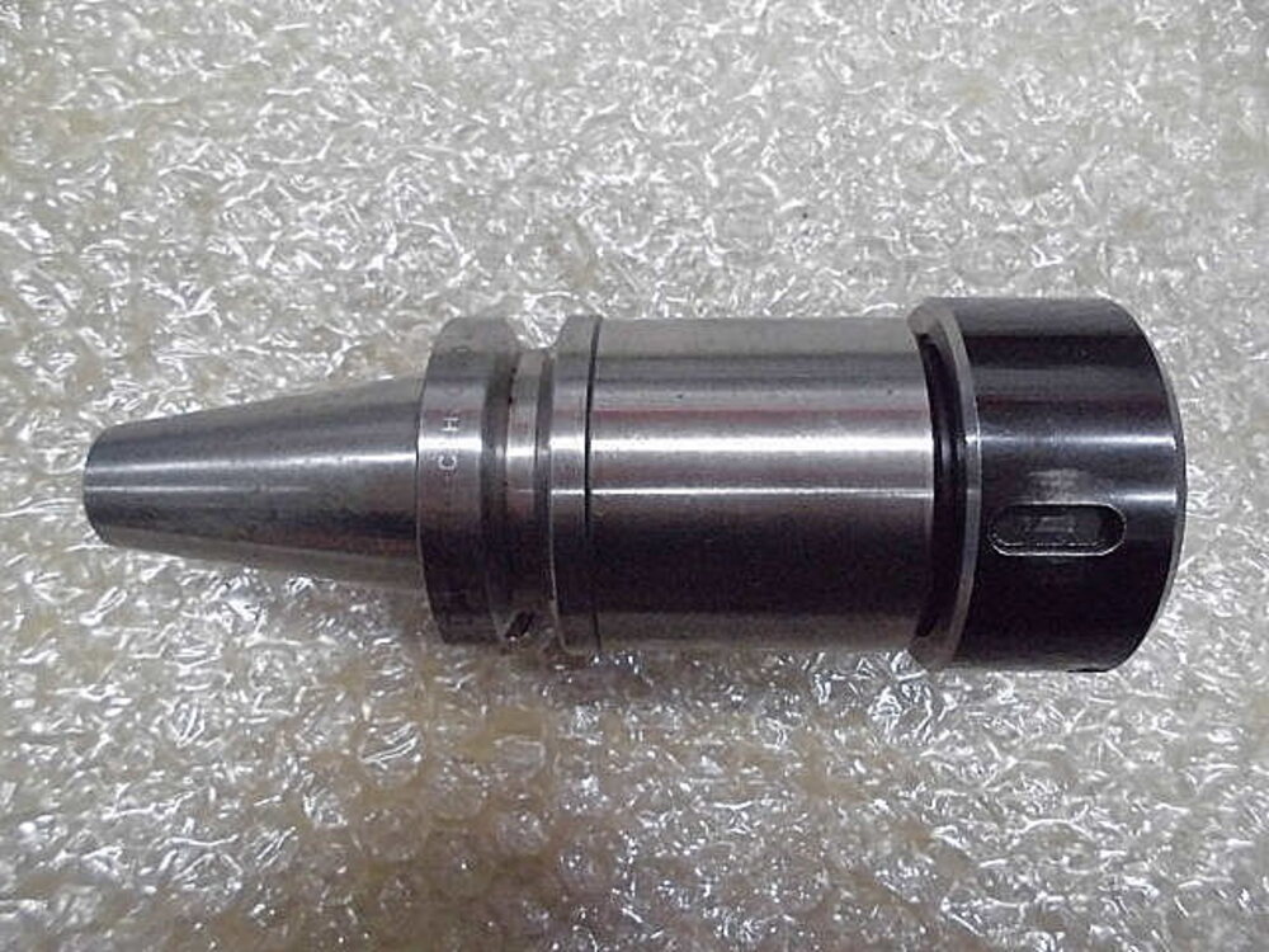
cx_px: 634
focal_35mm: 26
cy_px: 476
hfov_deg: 67.3
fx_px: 953
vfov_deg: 53.1
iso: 800
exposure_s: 1/40
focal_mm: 4.6
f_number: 3.5
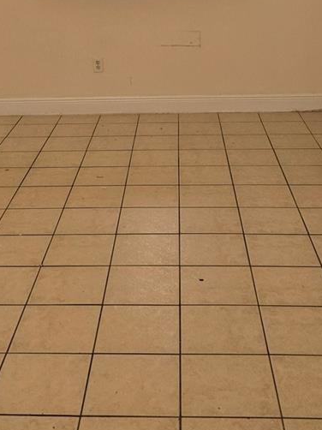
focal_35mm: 55
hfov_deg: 26.5
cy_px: 39
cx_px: 149
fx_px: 683
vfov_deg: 33.1
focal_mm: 6.3
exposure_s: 1/120
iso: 160
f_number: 1.7
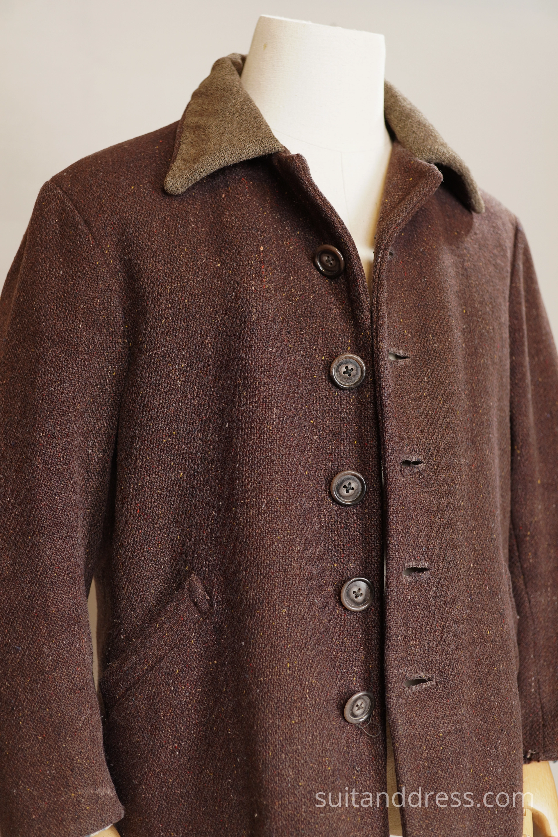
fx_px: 1116
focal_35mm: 48
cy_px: 418
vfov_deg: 41.1
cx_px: 279
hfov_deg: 28.1
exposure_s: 1/40
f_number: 2.5
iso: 200
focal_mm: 32
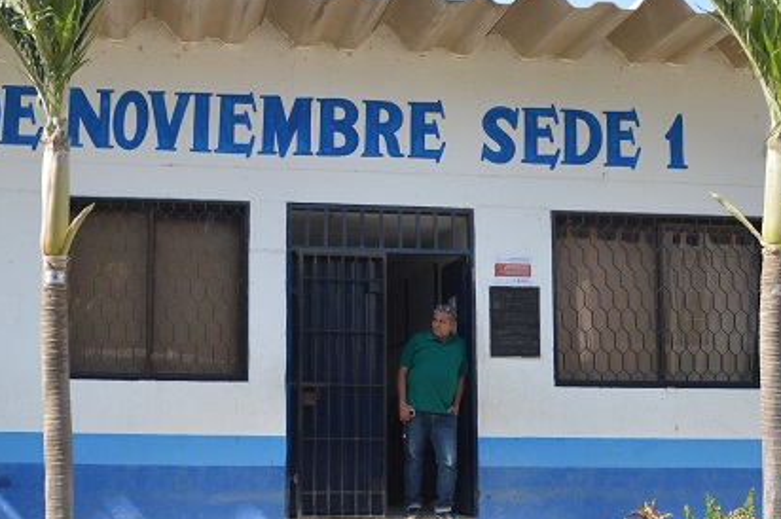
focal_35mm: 52
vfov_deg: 25.9
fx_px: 1127
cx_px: 243
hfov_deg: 37.7
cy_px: 309
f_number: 4.5
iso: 400
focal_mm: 22
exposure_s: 1/1000
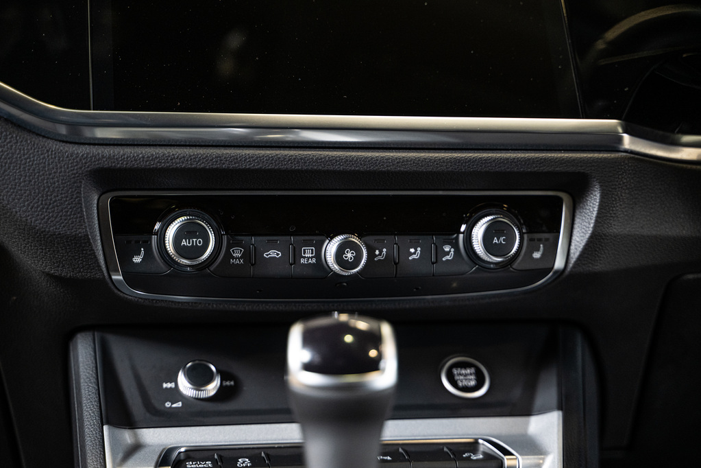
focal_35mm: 75
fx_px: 1460
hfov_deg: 27.0
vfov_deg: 18.2
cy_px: 234
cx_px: 350
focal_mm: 75
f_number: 2.8
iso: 1600
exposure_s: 1/125
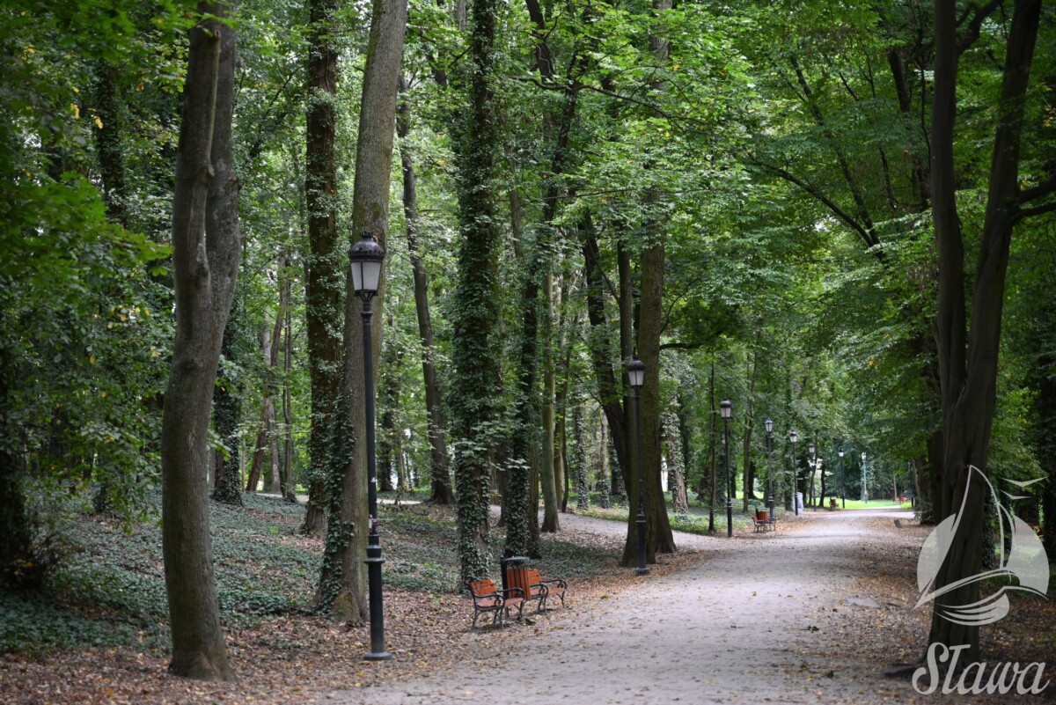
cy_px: 352
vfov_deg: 19.5
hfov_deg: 28.8
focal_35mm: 70
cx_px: 528
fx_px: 2054
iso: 400
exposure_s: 1/160
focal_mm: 70
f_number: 2.8
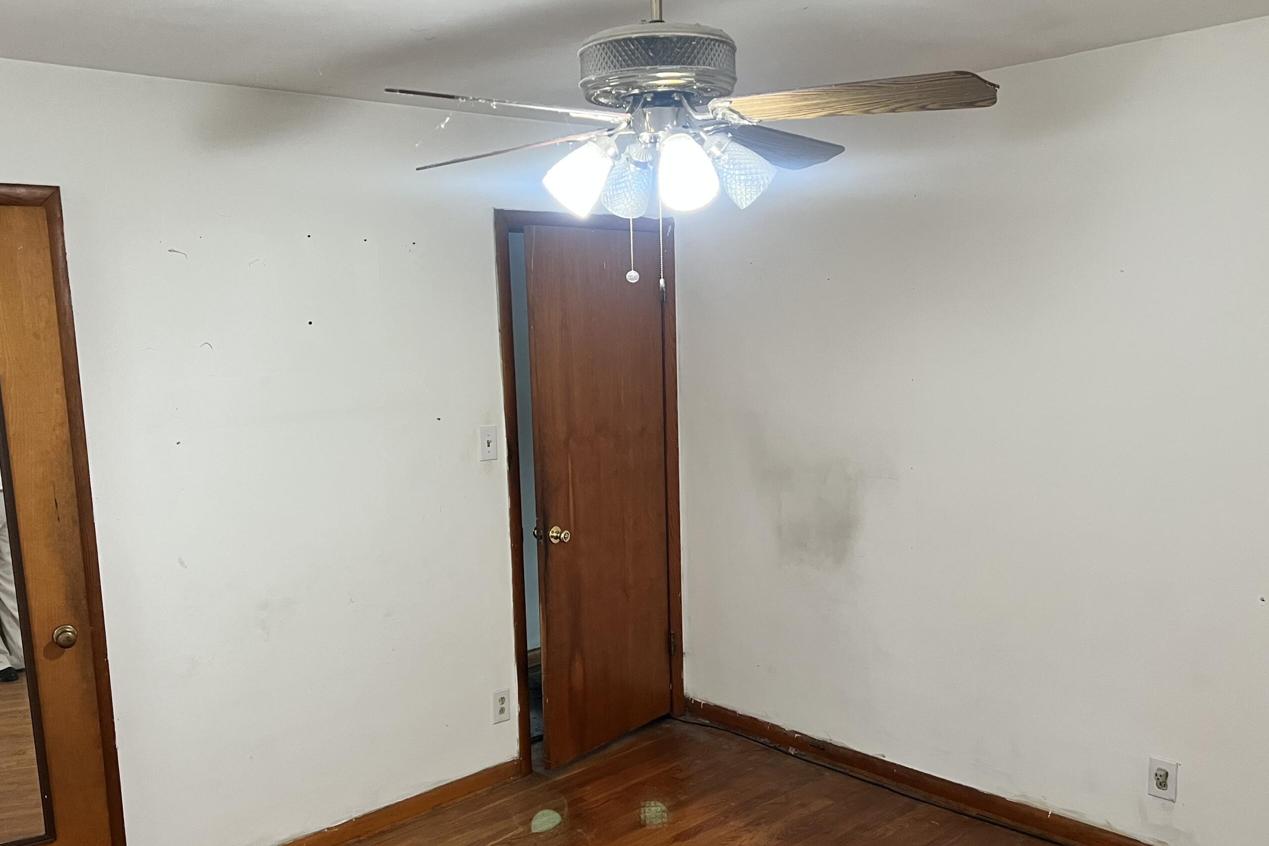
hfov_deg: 58.7
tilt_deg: -9.5
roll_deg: +2.2
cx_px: 606
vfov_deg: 41.0
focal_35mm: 32
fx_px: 1128
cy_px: 476
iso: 250
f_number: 1.5
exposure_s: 1/60
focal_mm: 5.7
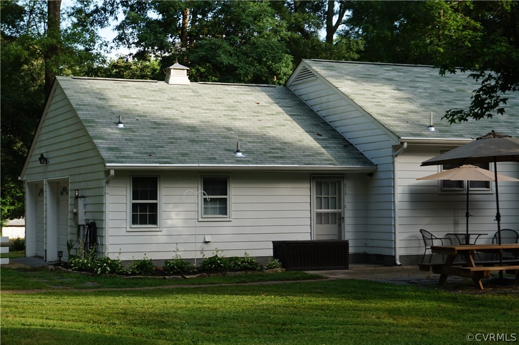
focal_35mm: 66
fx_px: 951
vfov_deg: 20.6
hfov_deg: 30.5
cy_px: 172
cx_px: 260
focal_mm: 44
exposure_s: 1/80
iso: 100
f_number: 6.3
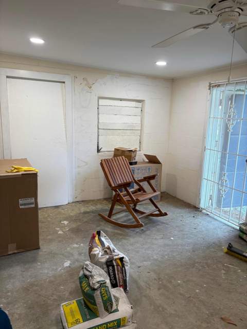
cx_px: 124
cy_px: 164
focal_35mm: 26
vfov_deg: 67.3
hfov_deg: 53.1
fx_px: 247
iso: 80
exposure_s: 1/60
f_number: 1.6
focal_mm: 5.96
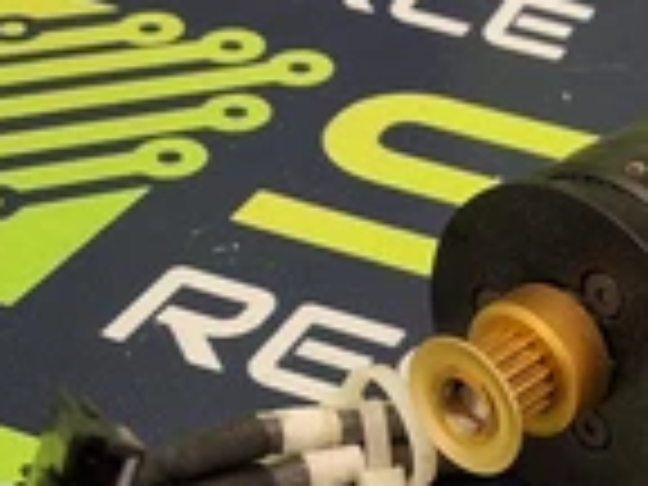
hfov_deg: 24.1
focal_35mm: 78
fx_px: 1460
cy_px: 436
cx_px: 616
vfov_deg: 18.6
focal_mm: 2.91
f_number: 1.9
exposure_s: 1/24
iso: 320
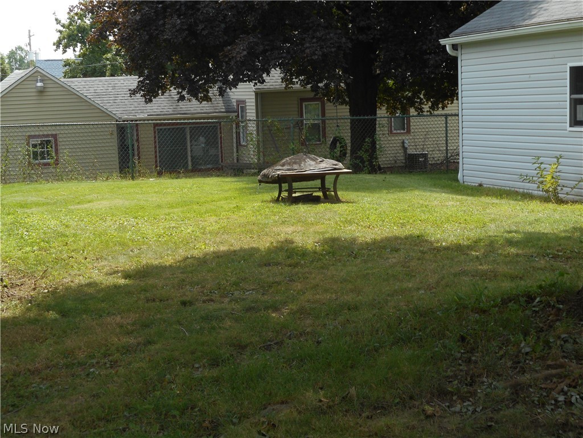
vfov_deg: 24.8
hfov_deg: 32.7
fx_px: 994
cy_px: 219
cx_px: 292
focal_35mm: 59
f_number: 5.1
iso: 80
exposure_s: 1/160
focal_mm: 10.5
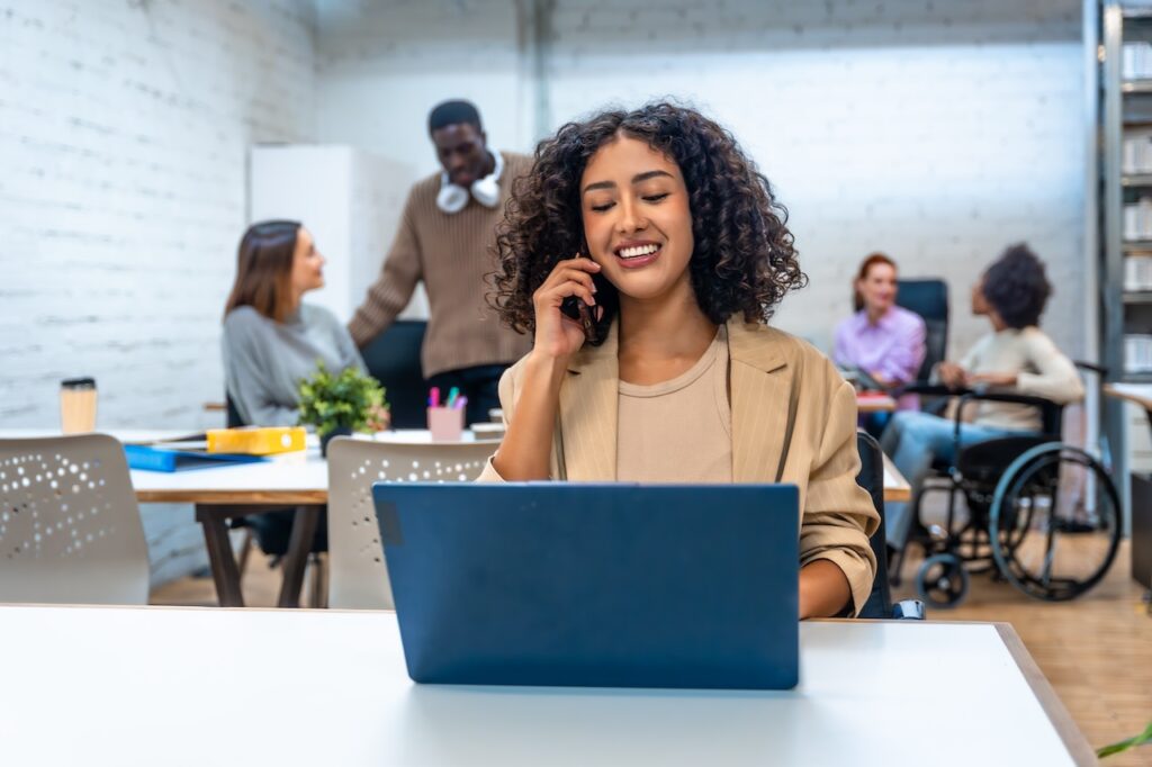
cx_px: 576
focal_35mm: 42
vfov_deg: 32.0
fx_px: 1337
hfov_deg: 46.6
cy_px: 384
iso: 1000
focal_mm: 41.8
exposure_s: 1/160
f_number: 2.8
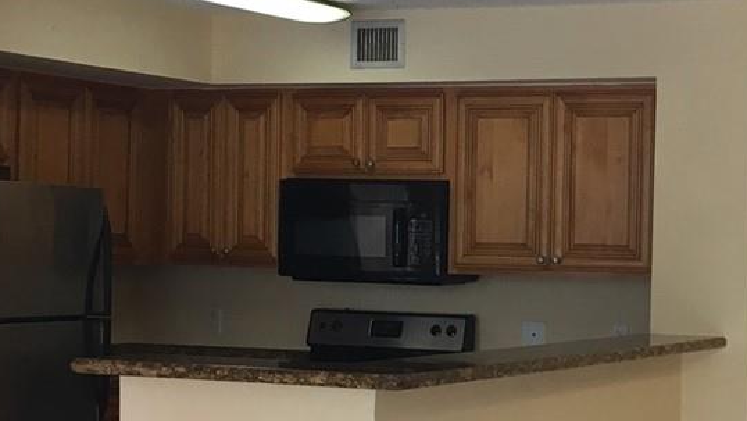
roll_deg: -1.8
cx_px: 610
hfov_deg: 22.3
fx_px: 1862
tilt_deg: -1.0
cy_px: 254
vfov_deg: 12.9
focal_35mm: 94
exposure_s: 1/40
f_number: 2.2
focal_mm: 4.15
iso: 32
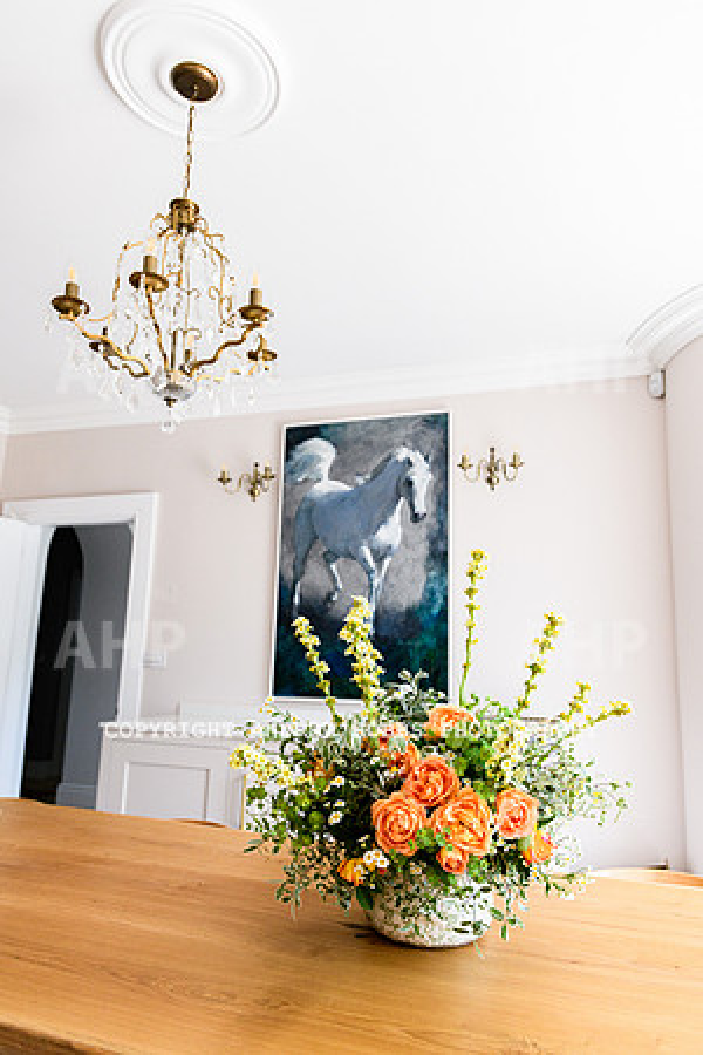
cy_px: 528
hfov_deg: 51.3
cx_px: 352
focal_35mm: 25
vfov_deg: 71.5
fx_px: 732
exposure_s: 1/1000
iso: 500
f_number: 3.5
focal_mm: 25
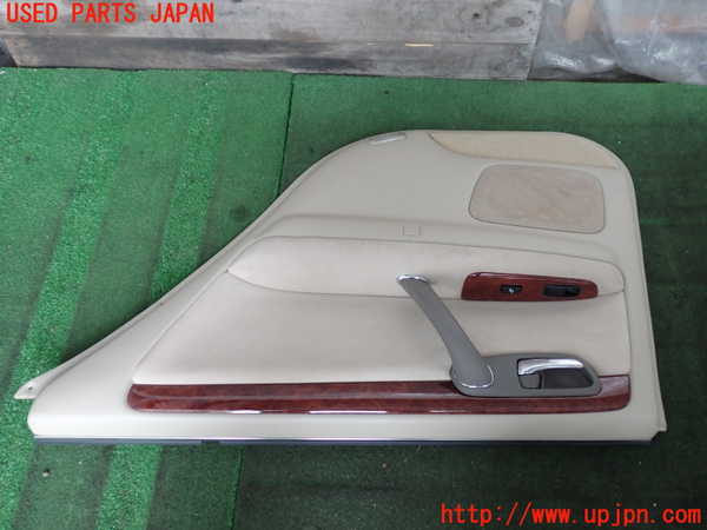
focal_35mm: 32
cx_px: 354
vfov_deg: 44.2
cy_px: 265
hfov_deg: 56.8
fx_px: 654
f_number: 2.4
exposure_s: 1/60
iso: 200
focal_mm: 5.79
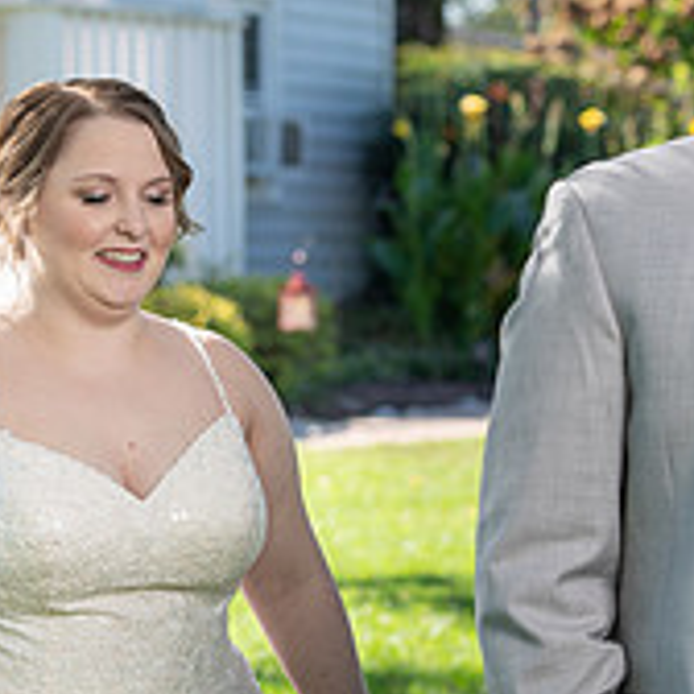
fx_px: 4990
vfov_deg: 8.0
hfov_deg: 7.9
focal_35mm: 220
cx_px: 567
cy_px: 429
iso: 50
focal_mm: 70
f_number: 4
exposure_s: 1/200
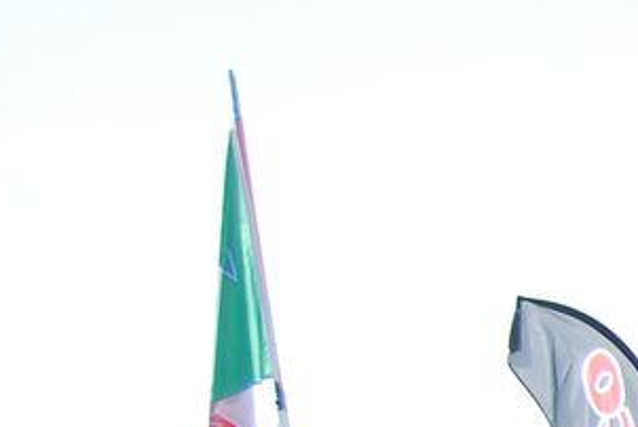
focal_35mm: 159
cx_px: 1665
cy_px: 1083
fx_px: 2820
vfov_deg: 7.9
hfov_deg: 10.5
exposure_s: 1/1000
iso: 140
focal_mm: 20
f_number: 4
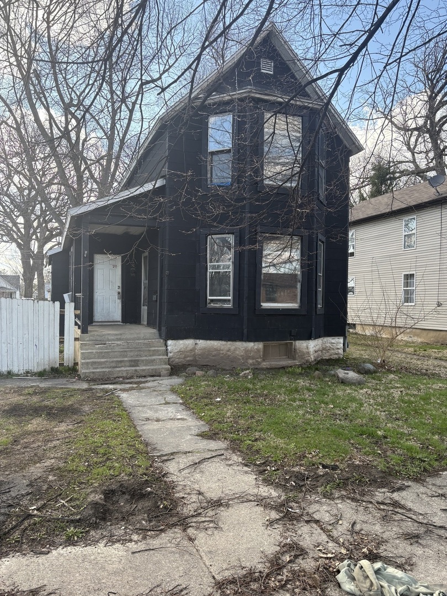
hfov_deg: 53.1
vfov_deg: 67.3
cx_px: 224
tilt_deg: +1.0
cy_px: 298
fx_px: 448
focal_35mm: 26
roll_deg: -1.1
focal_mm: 5.96
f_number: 1.6
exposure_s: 1/586
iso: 64
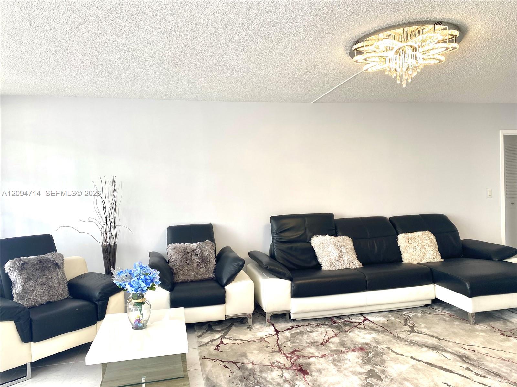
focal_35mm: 26
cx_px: 258
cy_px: 194
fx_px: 388
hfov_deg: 67.3
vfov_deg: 53.1
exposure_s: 1/120
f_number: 1.8
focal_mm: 4.25
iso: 64
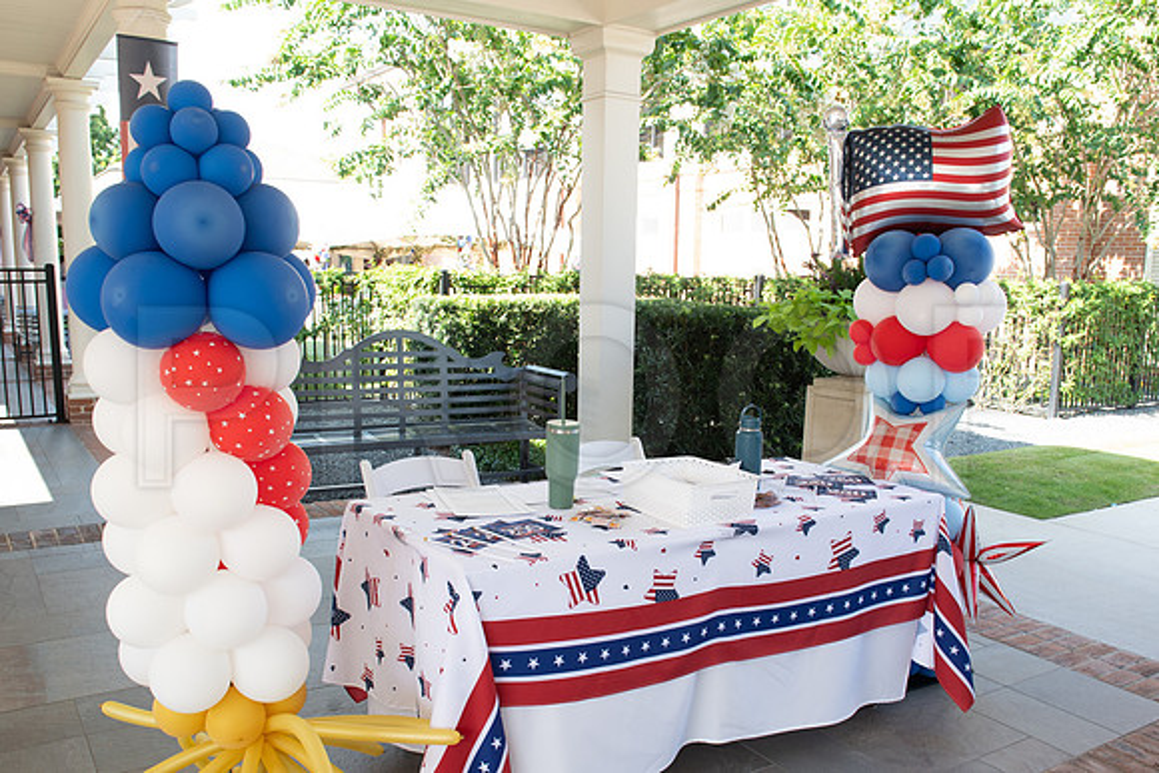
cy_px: 461
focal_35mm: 31
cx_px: 609
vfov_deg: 41.6
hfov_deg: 59.6
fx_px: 1012
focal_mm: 26
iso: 500
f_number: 7.1
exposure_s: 1/125
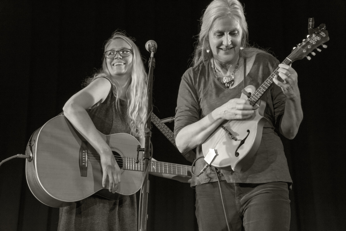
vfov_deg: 19.5
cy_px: 116
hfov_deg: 28.8
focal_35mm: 70
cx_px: 173
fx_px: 673
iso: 1000
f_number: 4
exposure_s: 1/160
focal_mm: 70
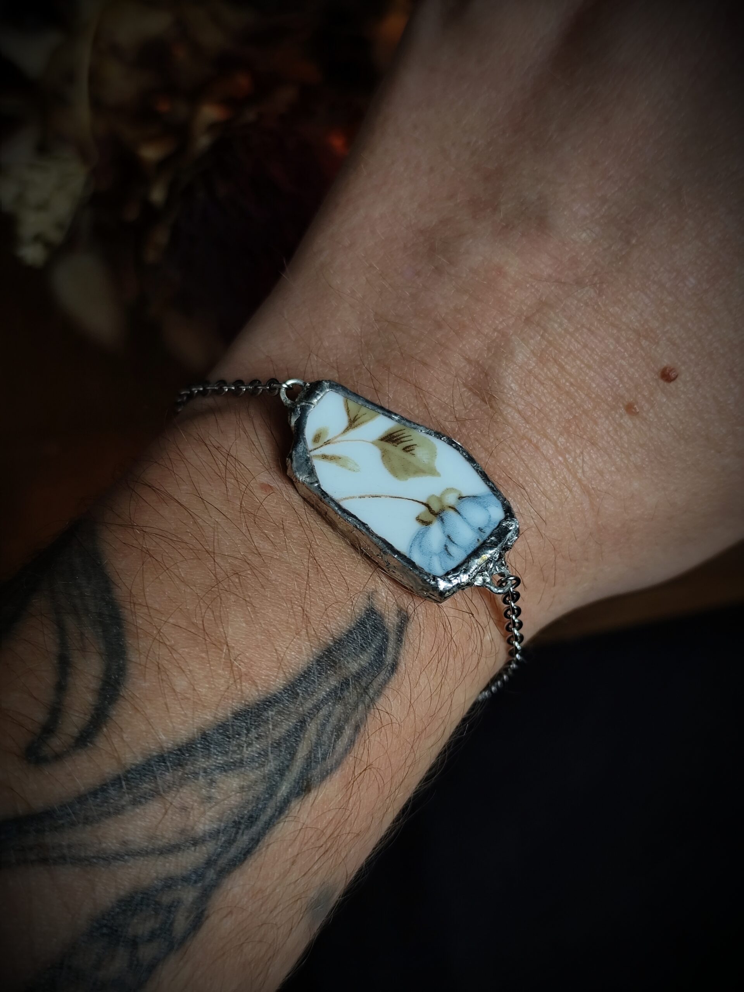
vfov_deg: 41.2
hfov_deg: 31.5
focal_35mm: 46
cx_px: 372
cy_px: 496
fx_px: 1319
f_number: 1.65
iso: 200
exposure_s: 1/50
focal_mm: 6.19
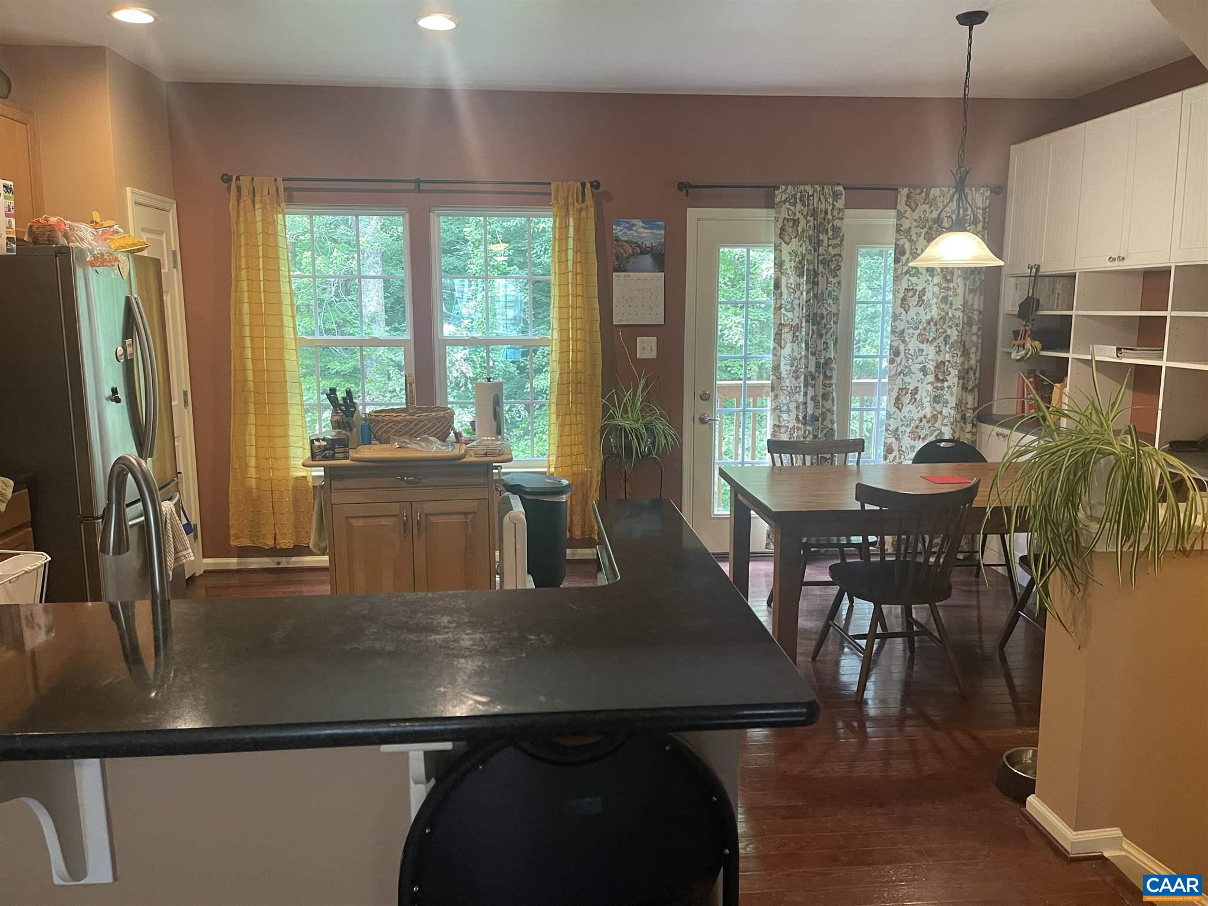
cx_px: 604
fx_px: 907
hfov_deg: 67.3
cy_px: 453
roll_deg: -2.5
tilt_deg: -8.1
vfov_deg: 53.1
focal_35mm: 26
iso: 250
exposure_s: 1/60
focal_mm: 5.1
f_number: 1.6
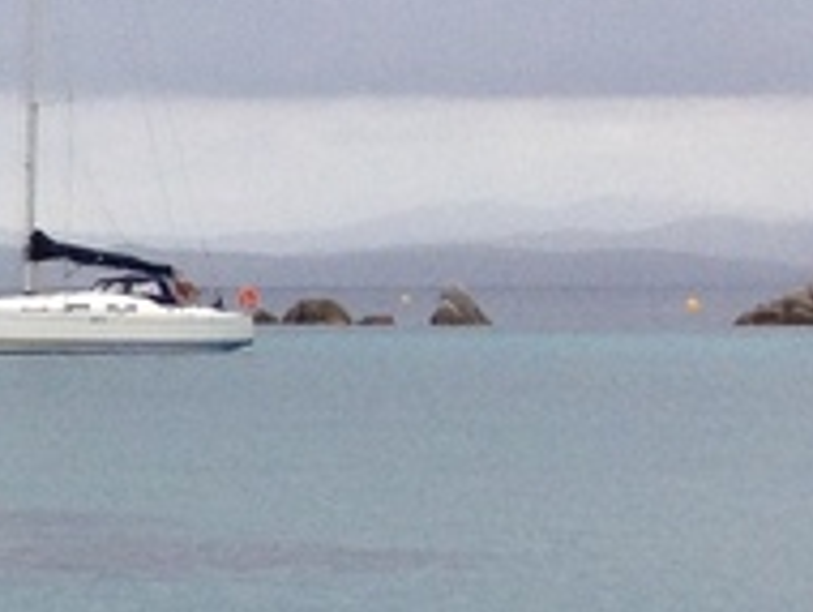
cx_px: -1682
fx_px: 5197
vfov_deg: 6.7
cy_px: 389
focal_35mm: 221
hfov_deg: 7.7
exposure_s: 1/746
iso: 64
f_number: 2.4
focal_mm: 4.28
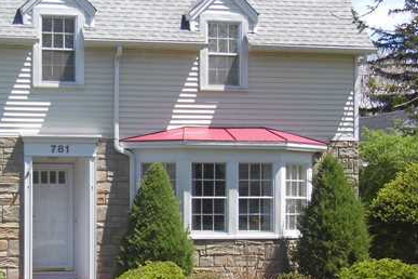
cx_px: 93
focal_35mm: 99
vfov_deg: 13.8
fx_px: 1149
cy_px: 184
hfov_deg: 20.4
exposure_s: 1/800
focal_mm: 8.2
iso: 100
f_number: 3.4
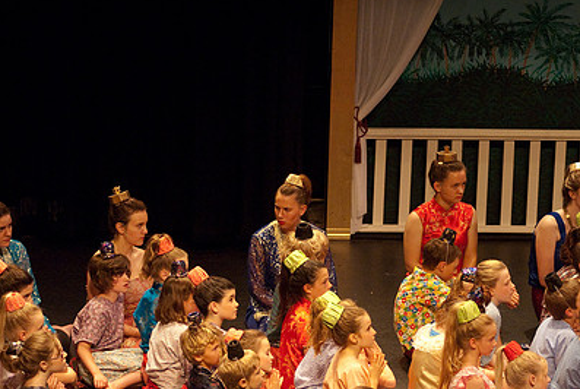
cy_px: 262
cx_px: 351
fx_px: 3889
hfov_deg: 8.5
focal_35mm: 241
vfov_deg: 5.7
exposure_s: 1/160
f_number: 2.8
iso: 1000
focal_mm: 110
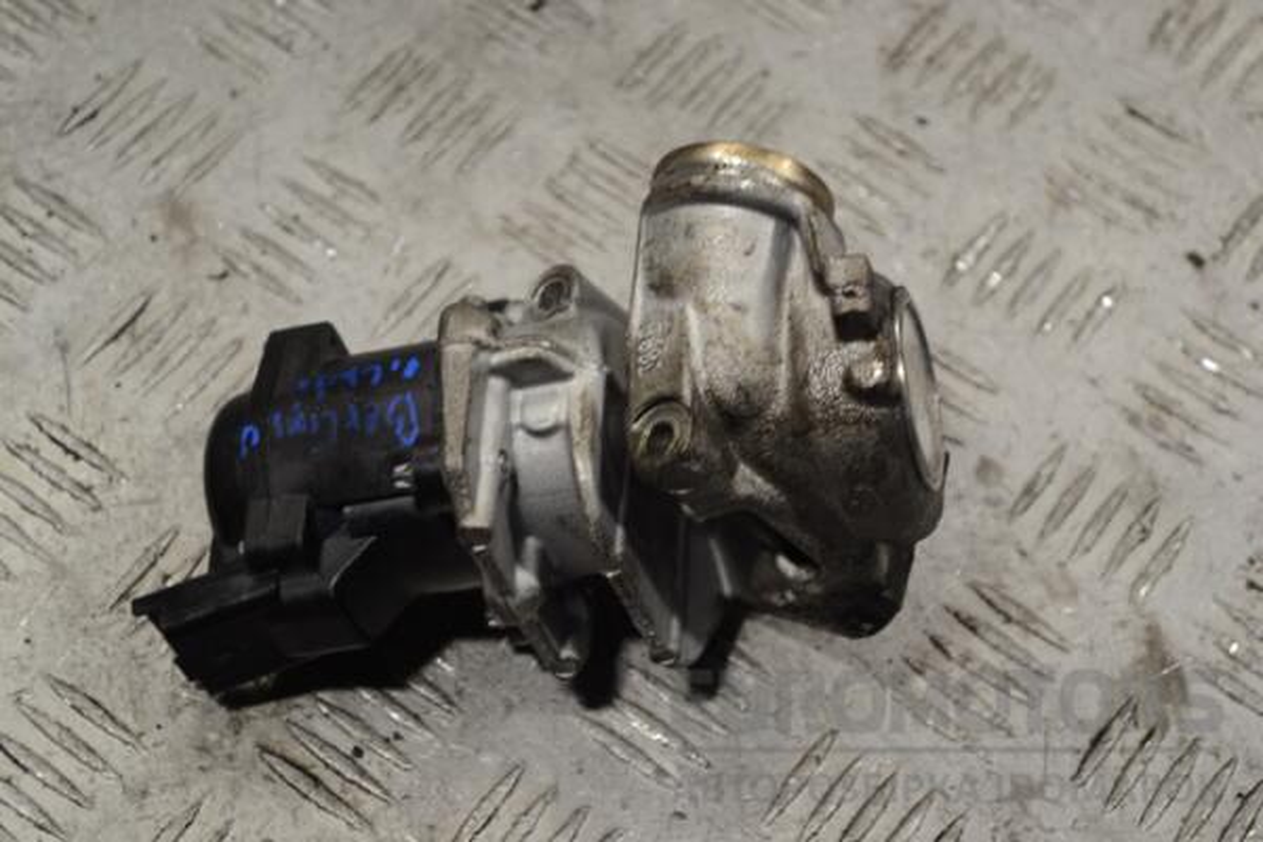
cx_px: 632
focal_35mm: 82
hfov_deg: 24.6
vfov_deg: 16.6
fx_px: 2894
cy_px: 421
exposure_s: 1/30
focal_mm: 55
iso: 140
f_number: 5.6
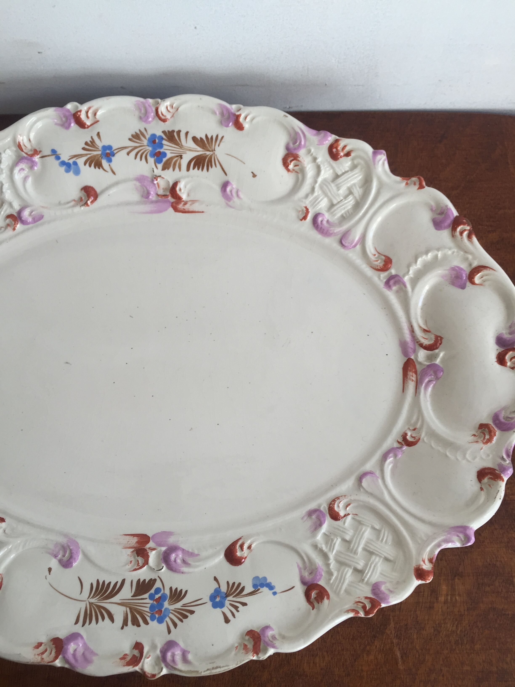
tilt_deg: -76.6
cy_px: 344
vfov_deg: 61.7
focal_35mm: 29
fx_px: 575
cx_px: 258
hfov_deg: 48.2
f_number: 2.2
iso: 40
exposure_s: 1/100
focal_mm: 4.15
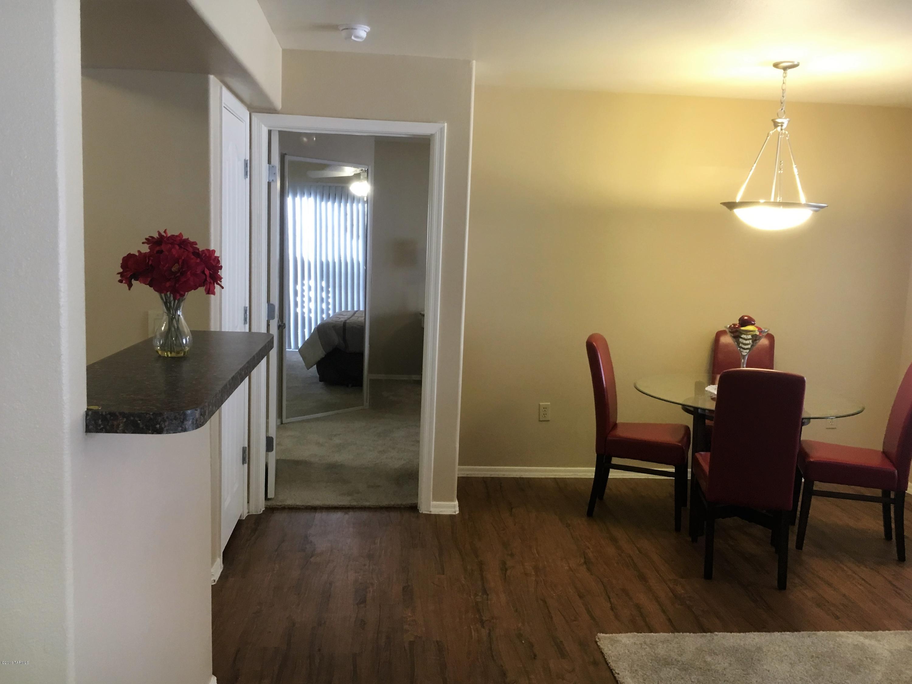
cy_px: 342
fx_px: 764
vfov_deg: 48.2
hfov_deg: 61.7
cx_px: 456
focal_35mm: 29
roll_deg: +0.5
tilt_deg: -7.4
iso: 100
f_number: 2.2
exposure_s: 1/30
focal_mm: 4.15
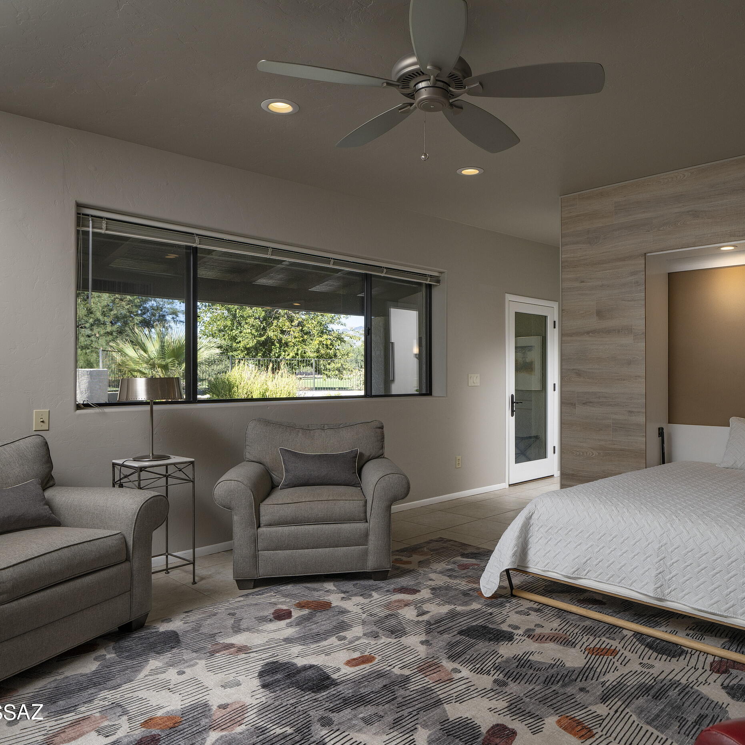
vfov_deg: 67.3
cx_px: 451
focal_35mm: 23
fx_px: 560
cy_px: 373
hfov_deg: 66.5
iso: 200
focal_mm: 18
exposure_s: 1/160
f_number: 7.1
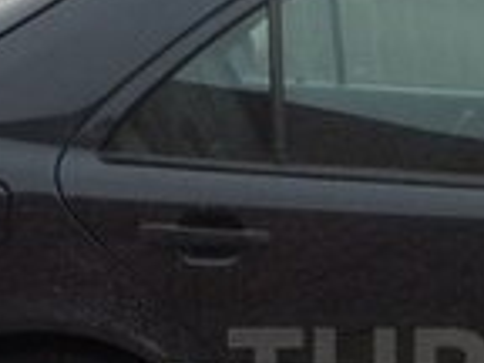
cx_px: 571
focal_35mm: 133
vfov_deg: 11.0
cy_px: 378
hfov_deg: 14.4
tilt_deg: -15.2
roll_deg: -0.9
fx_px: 1860
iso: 32
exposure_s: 1/100
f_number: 2.2
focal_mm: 4.15
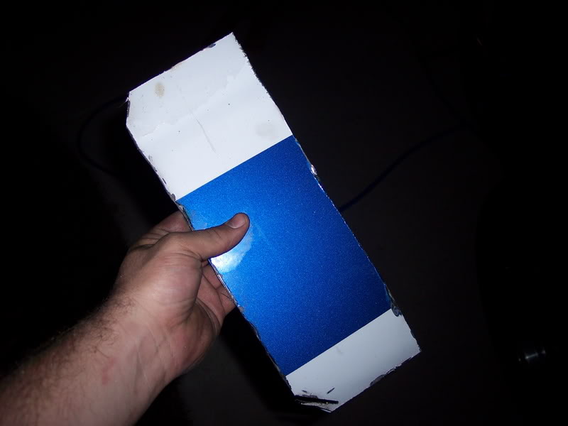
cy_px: 213
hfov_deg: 47.9
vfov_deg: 36.8
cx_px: 284
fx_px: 640
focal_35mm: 39
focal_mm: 8
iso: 100
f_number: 2.8
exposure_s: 1/60
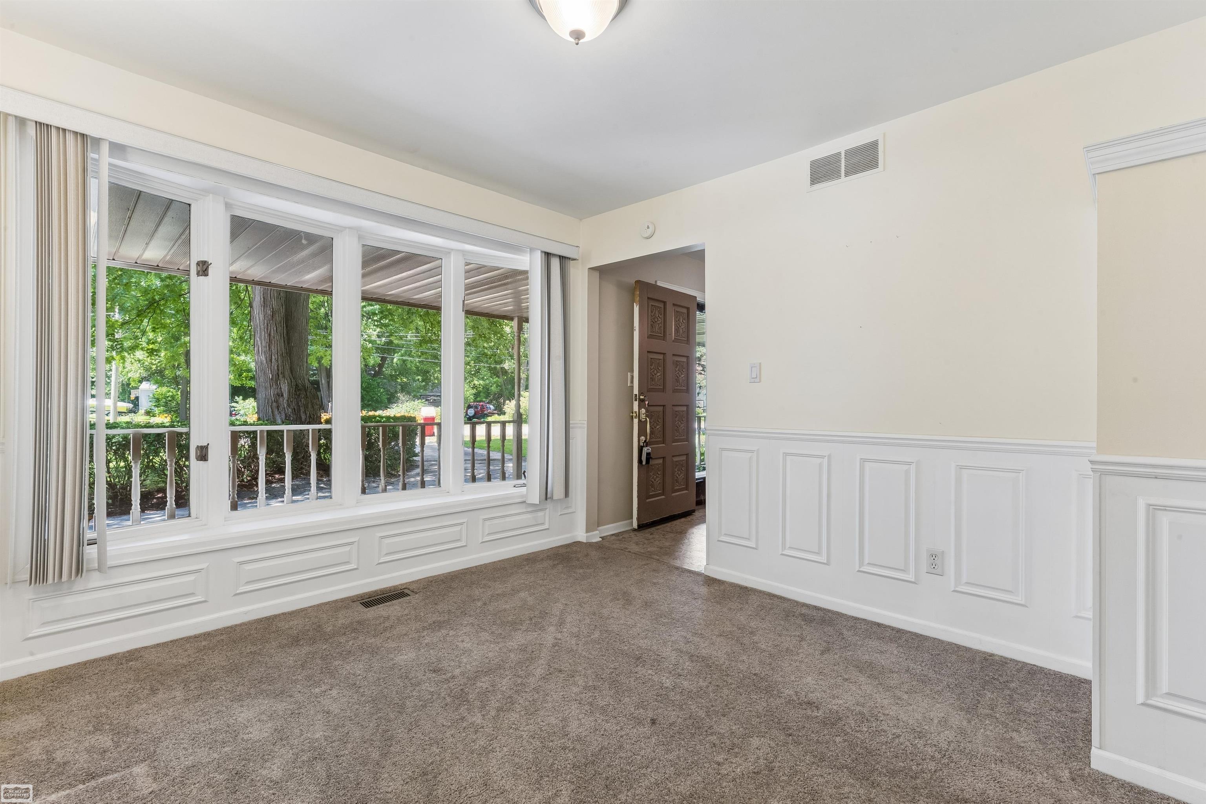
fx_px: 536
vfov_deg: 73.7
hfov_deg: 96.7
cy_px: 402
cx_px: 603
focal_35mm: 16
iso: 400
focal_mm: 16
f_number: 16
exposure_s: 1/5
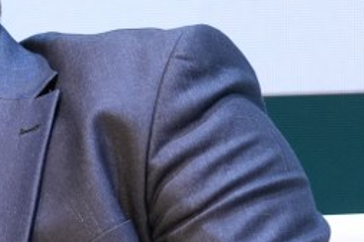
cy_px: 221
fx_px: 6396
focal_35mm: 633
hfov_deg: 3.3
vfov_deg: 2.2
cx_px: -87
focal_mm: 105
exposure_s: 1/160
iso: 1250
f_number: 4.5
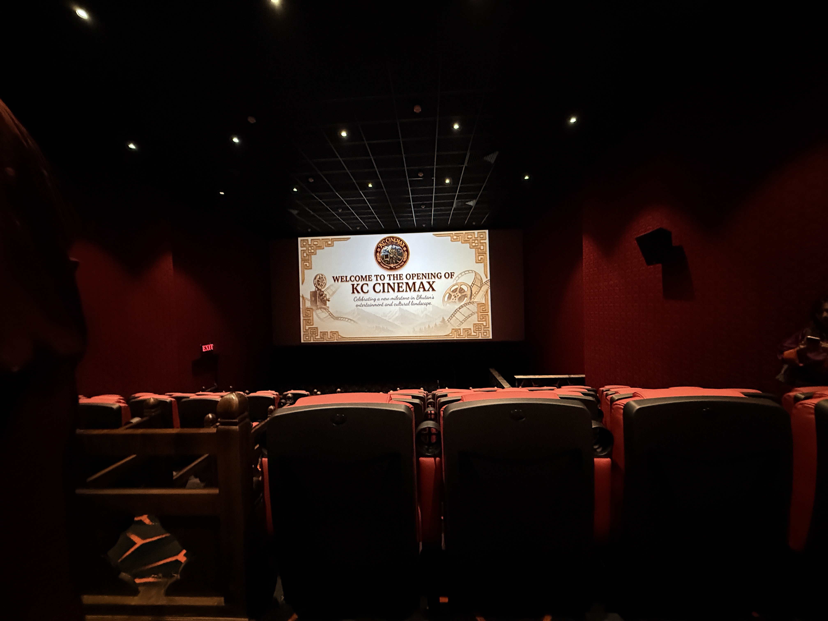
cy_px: 310
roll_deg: +1.6
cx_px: 414
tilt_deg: -1.8
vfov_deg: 85.7
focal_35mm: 14
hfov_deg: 102.1
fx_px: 335
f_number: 2.2
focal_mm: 2.22
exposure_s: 1/58
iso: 1000
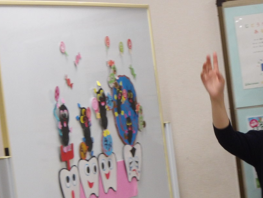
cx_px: 168
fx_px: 1292
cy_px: 127
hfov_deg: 11.6
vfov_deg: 8.7
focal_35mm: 170
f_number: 6.6
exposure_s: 1/27
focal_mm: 19.6
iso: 508
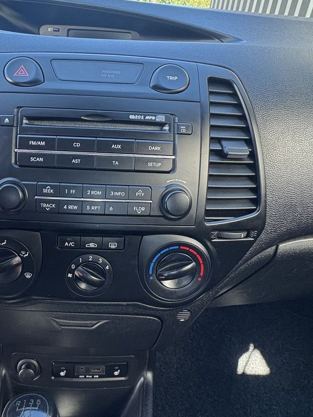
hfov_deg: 48.2
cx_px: 87
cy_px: 208
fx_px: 338
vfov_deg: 63.5
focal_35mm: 28
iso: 200
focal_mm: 2.22
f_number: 2.2
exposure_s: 1/99
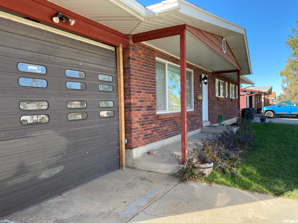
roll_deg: +1.5
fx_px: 224
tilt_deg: -2.0
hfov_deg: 67.3
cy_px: 112
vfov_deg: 53.1
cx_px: 149
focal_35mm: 26
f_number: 1.8
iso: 32
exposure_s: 1/387
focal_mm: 4.25
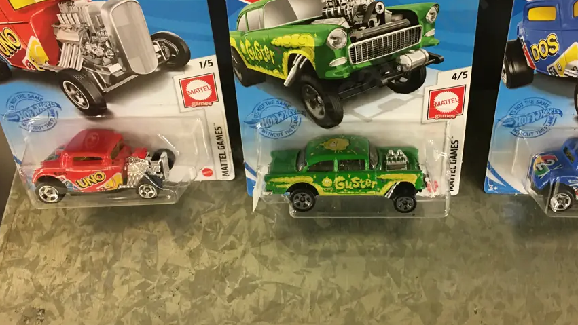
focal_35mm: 38
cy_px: 99
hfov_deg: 52.5
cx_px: 343
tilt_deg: -61.3
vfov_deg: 30.9
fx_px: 582
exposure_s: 1/17
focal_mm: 4.15
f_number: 2.2
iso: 80
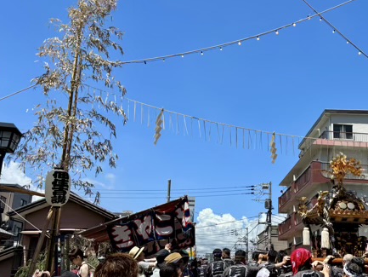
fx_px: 447
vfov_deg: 34.2
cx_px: 277
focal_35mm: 42
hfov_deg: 43.3
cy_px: 168
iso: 50
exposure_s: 1/3205
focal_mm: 5.96
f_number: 1.6
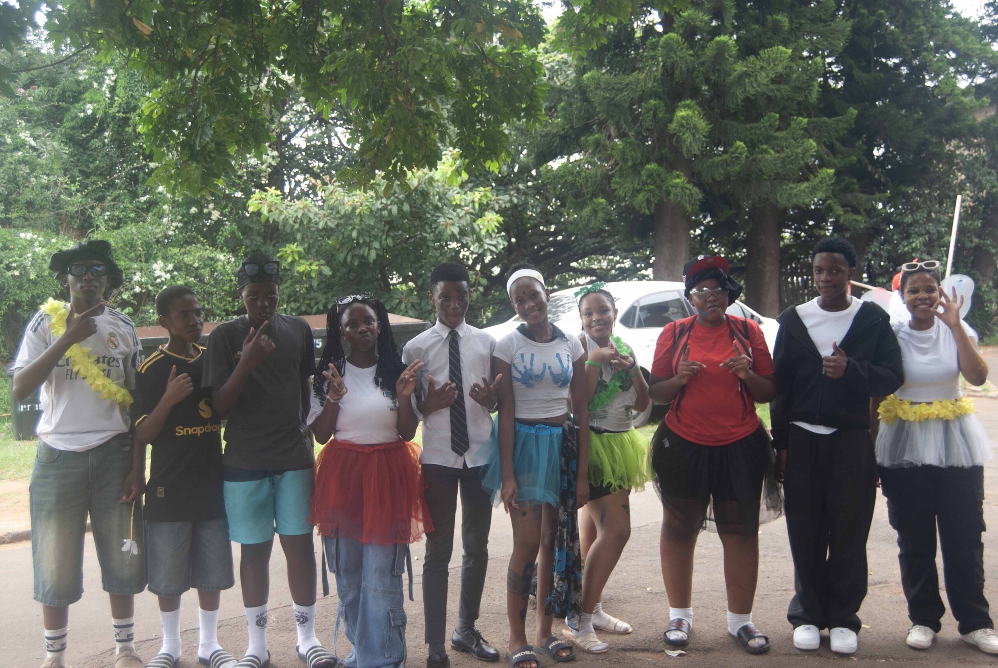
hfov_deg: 49.5
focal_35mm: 39
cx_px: 499
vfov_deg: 34.3
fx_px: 1083
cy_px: 334
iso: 200
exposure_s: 1/60
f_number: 4.2
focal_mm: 26
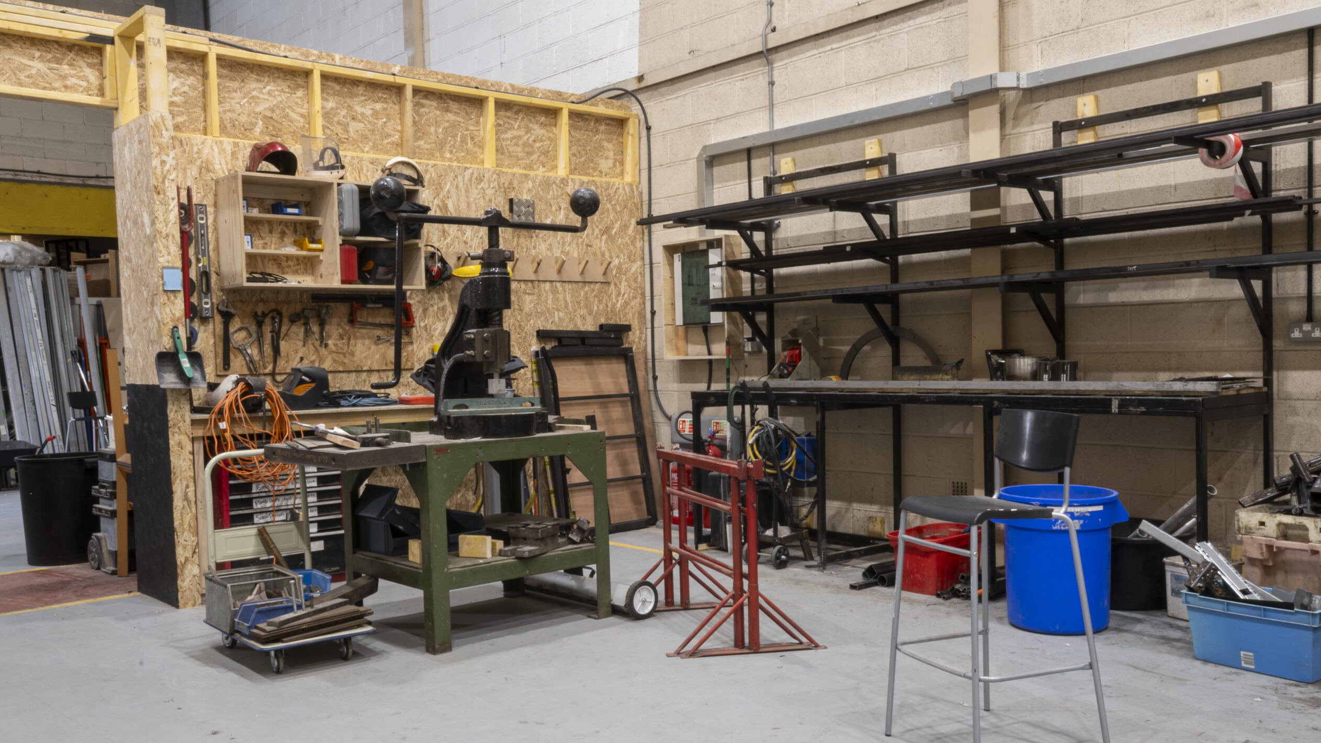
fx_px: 1121
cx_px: 672
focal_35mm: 32
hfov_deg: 61.0
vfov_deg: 36.6
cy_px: 409
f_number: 22
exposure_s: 5
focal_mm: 20
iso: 100
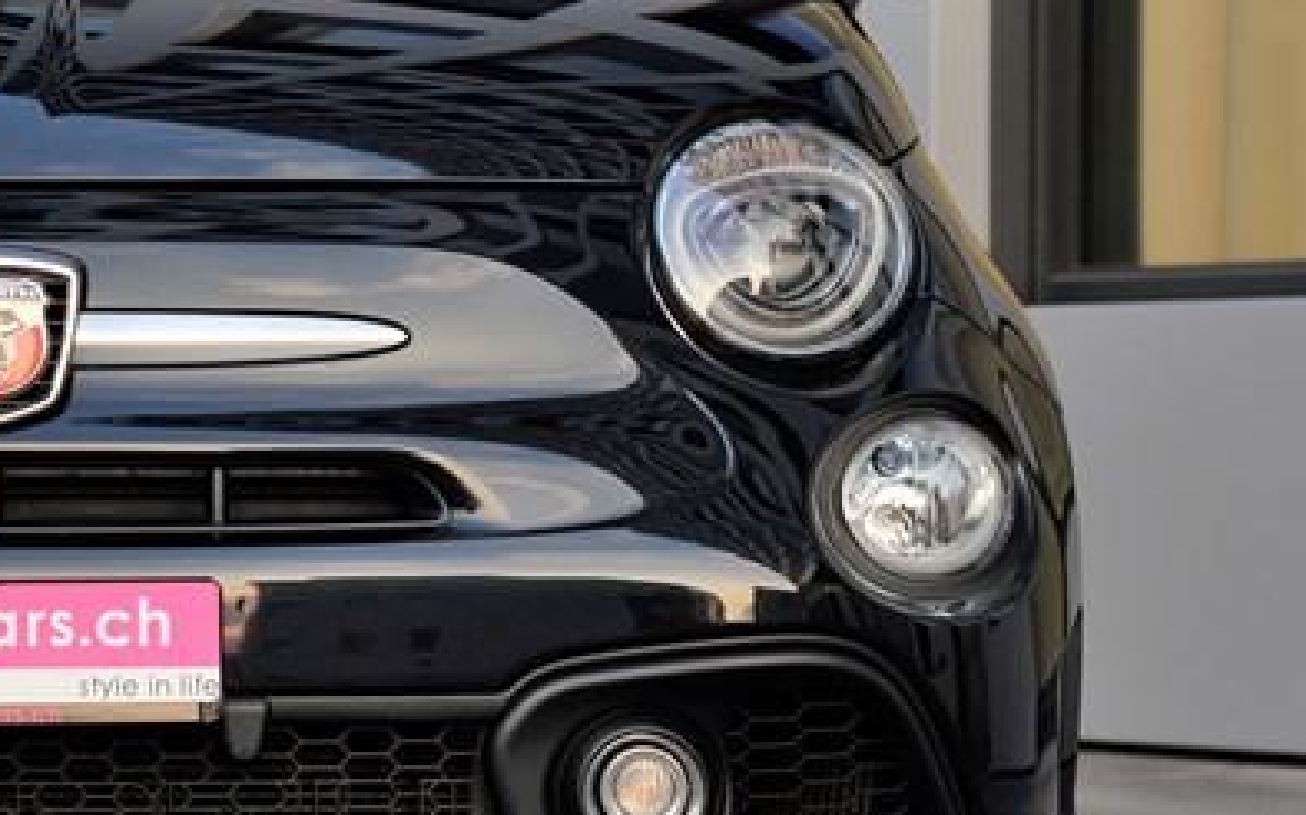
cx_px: 3
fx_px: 4590
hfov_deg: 15.9
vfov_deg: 10.2
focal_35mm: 129
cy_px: 361
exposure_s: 1/100
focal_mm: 52
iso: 500
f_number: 5
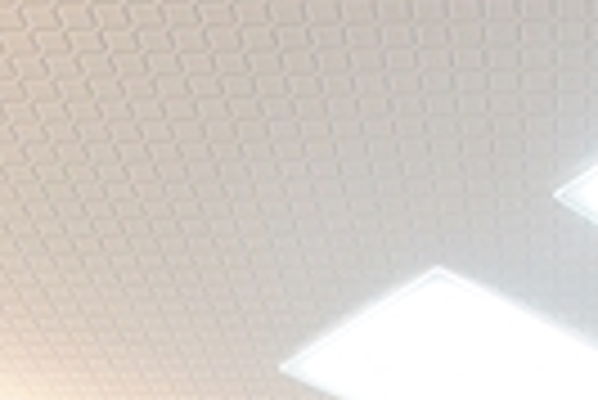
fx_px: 1497
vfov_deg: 11.0
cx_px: 535
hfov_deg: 22.1
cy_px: 1137
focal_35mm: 90
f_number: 7.1
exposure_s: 1/40
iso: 800
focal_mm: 10
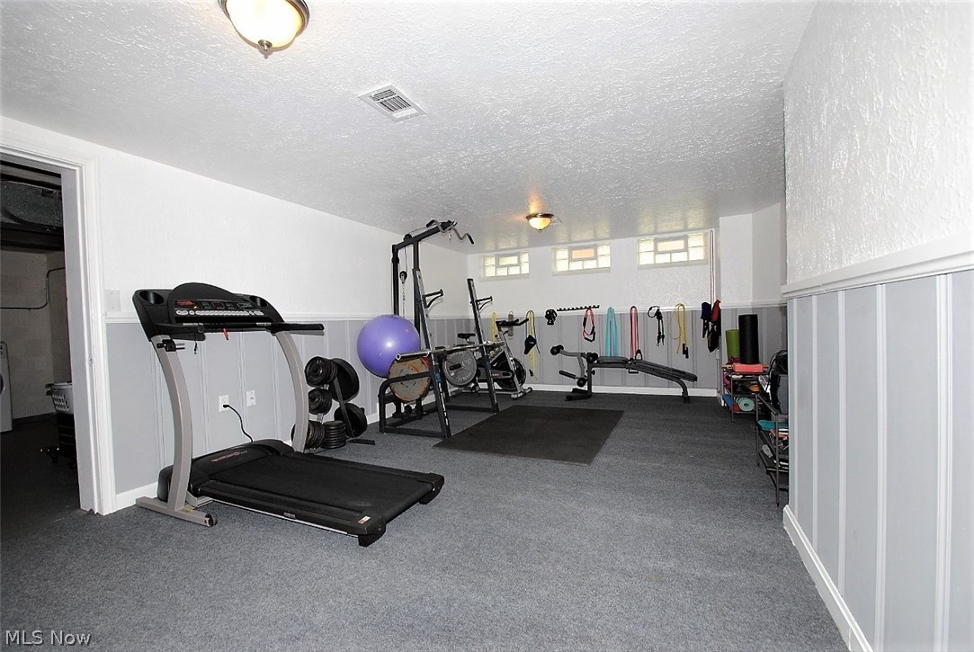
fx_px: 406
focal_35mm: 15
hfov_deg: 100.3
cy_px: 326
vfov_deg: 77.5
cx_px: 487
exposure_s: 1/60
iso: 400
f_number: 11
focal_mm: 10
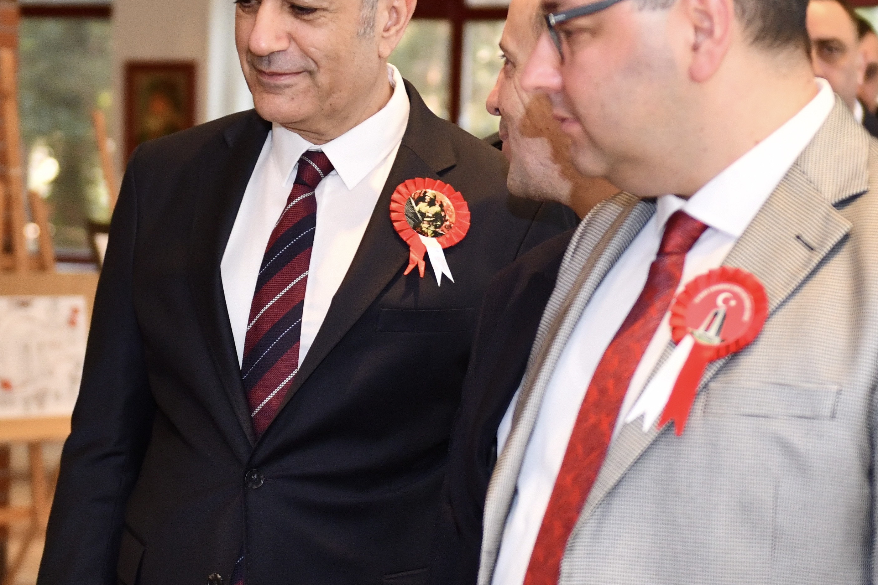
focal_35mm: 123
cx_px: 277
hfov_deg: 16.6
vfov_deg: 11.1
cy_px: 360
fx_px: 3000
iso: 1000
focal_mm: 48
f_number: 2.8
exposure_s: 1/250
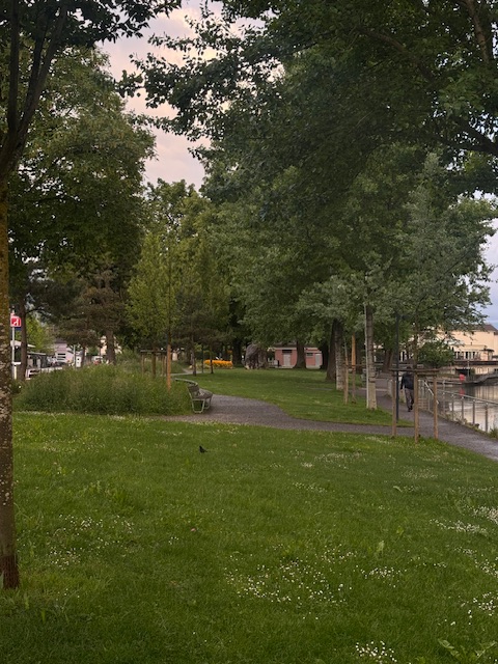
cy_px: 332
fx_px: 921
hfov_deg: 30.3
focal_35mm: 48
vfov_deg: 39.7
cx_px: 249
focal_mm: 6.76
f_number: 1.78
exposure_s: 1/331
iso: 64
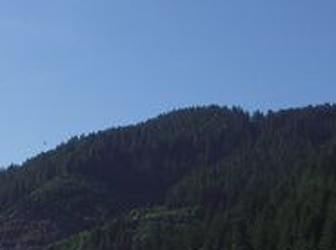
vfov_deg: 13.4
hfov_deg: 17.8
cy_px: 116
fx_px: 1066
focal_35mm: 110
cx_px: 92
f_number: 5.4
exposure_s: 1/640
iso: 100
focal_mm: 5
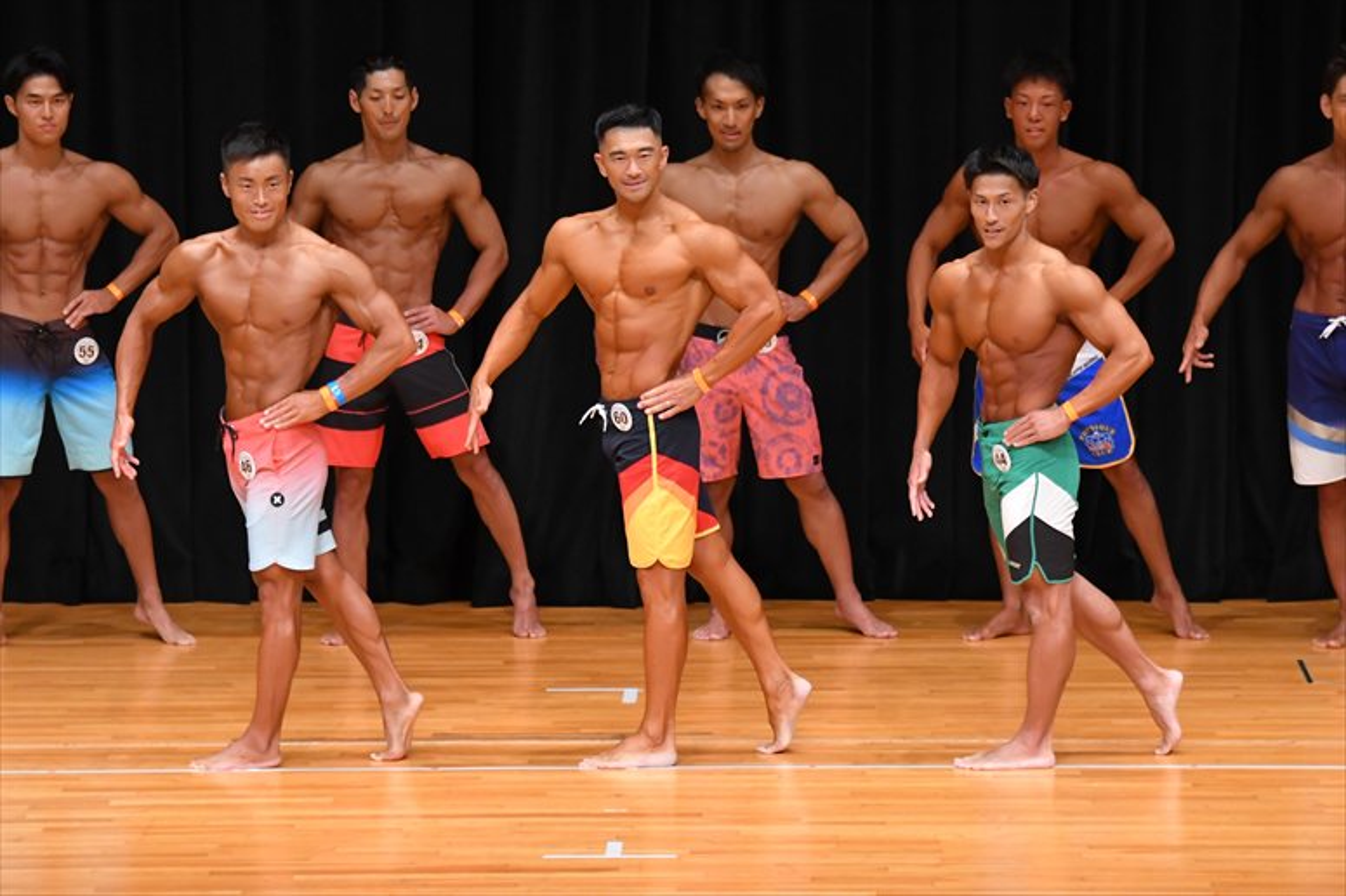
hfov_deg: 8.6
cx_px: 673
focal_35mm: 240
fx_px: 8969
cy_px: 448
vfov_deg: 5.7
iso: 4000
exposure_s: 1/400
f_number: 5.6
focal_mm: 160
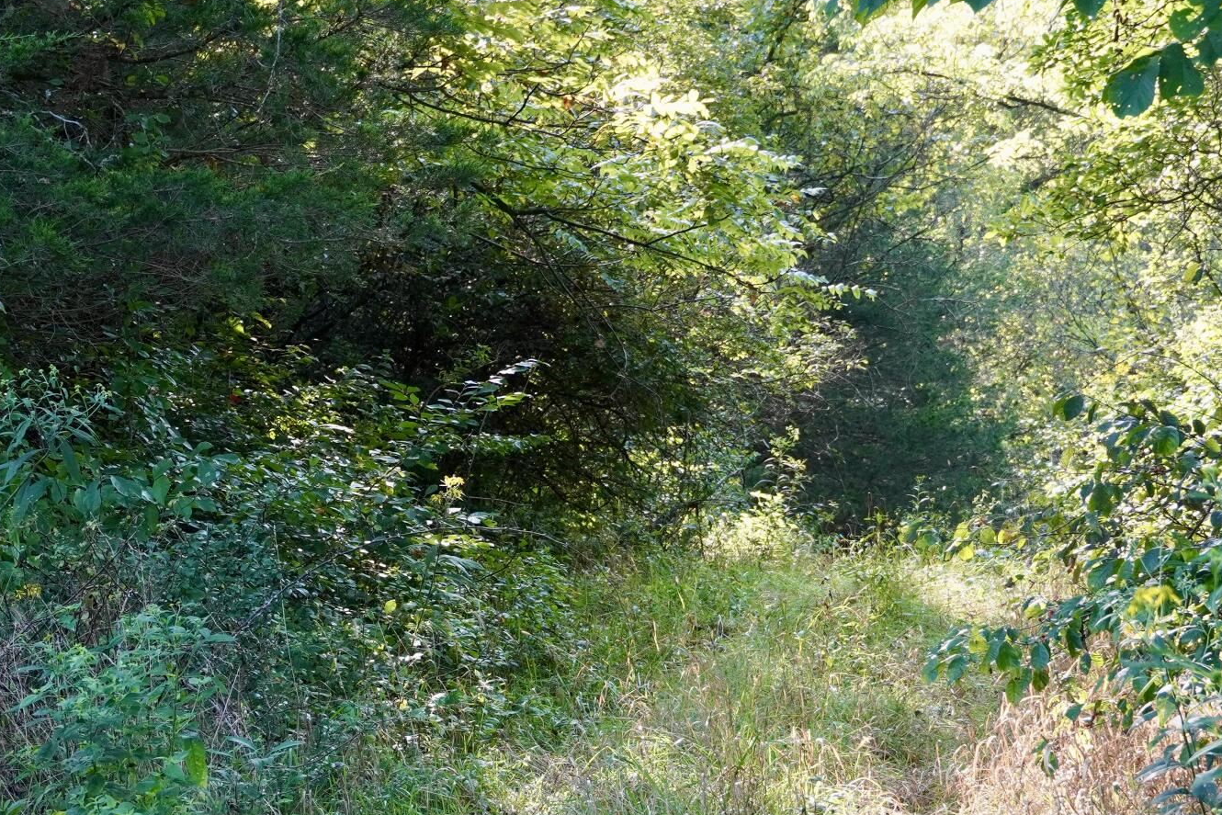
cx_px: 619
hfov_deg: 17.8
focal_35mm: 115
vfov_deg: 11.9
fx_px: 3904
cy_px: 699
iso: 400
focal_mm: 34
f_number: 4.5
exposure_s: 1/160
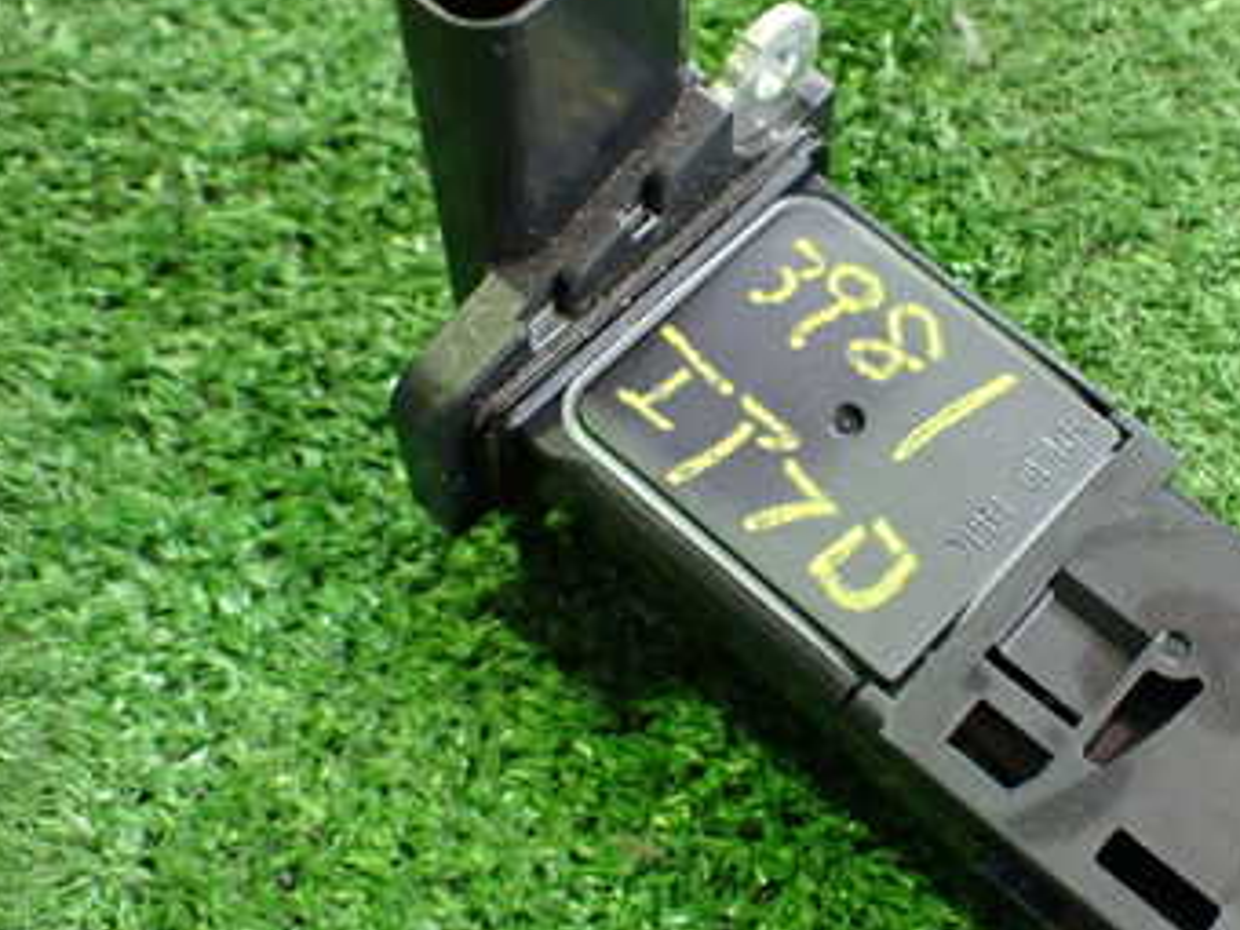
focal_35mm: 53
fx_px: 1899
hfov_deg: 35.8
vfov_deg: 27.5
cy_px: 412
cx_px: 835
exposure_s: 1/40
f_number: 2.3
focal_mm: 5.4
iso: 800
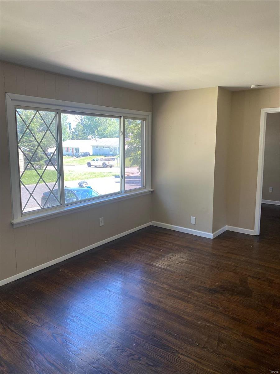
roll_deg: +1.0
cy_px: 187
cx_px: 140
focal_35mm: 26
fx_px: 280
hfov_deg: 53.1
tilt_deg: -8.2
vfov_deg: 67.3
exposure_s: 1/121
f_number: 1.8
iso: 64
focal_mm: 4.25
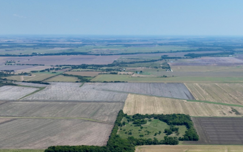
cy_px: 154
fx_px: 331
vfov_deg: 24.6
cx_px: 154
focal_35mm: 50
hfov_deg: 40.0
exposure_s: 1/1600
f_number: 2.8
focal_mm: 12.29
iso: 100
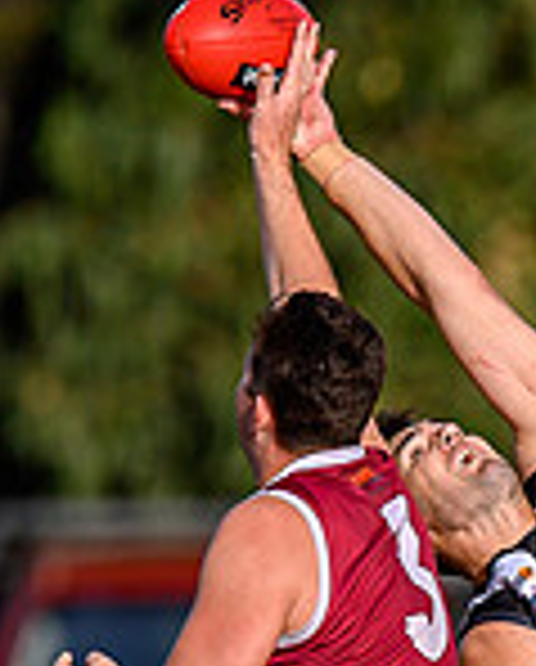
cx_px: 886
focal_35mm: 2986
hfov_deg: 0.5
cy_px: 822
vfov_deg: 0.6
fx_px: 59029
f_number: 4
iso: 100
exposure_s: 1/1600
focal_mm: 500
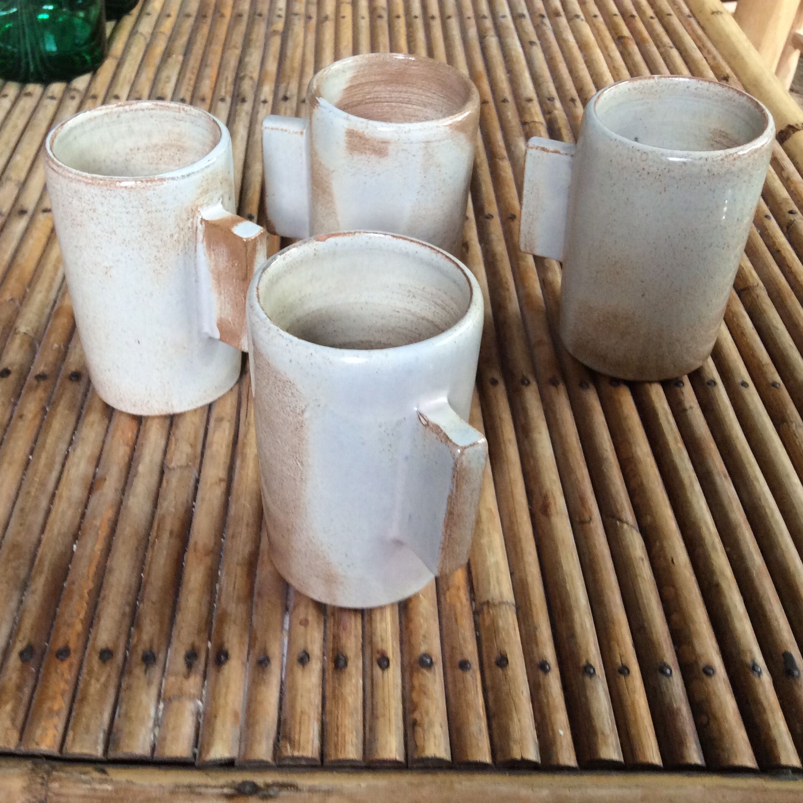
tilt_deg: -42.2
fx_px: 997
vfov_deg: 43.9
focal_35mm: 38
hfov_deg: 43.7
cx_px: 328
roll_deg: +2.1
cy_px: 402
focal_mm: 3.3
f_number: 2.4
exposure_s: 1/25
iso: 100
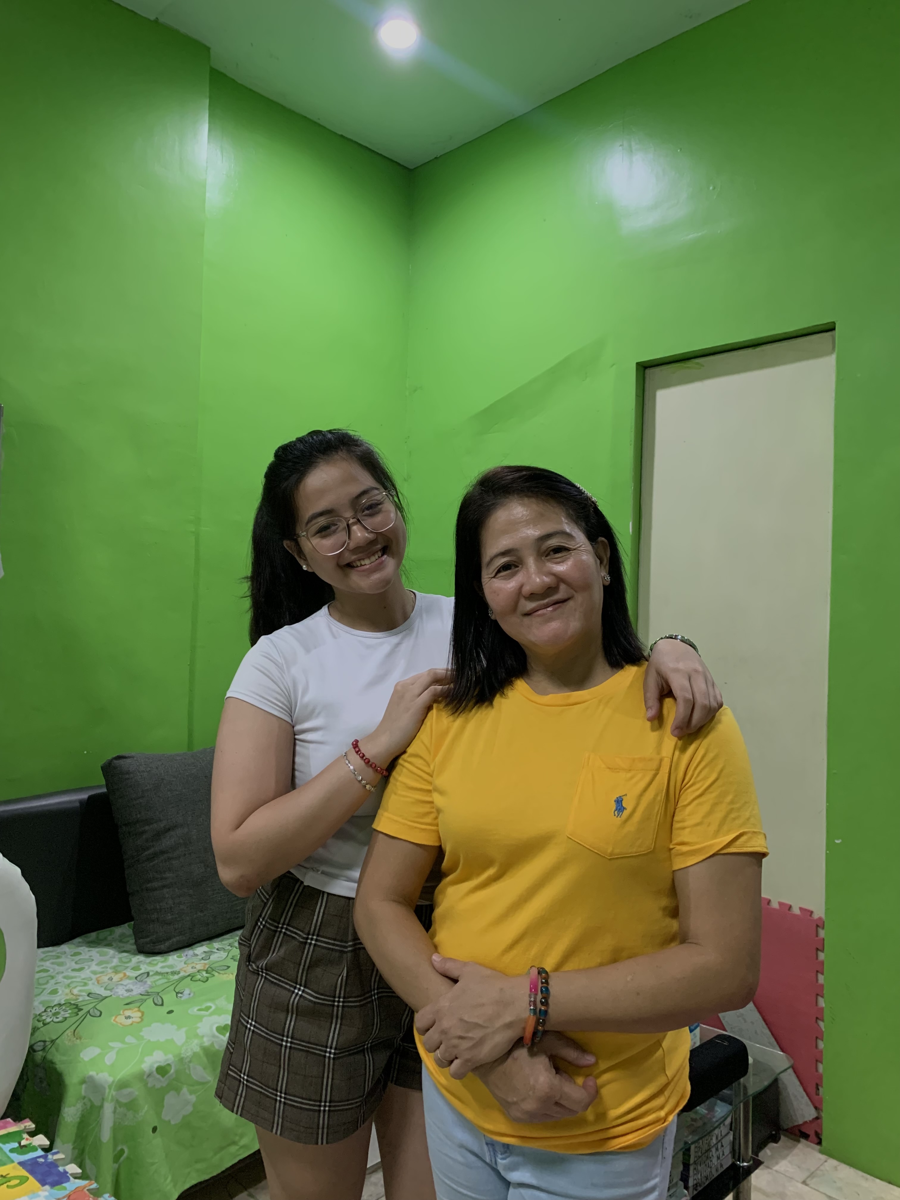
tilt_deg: +0.7
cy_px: 600
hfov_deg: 53.1
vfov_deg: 67.3
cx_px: 450
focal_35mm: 26
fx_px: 901
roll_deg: -2.1
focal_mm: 4.25
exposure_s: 1/40
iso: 320
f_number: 1.8
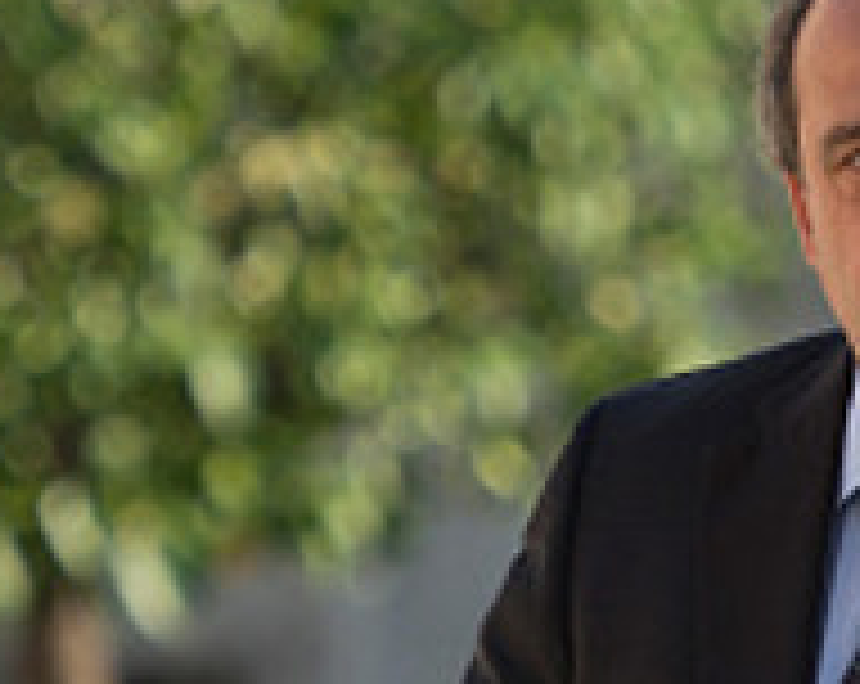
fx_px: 21997
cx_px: 761
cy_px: 670
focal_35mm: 866
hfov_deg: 2.2
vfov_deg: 1.8
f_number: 4
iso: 400
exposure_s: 1/1600
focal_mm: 220
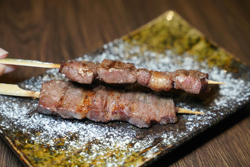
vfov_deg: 18.2
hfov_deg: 27.0
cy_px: 84
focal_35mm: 75
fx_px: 521
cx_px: 125
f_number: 4
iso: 1000
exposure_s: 1/80
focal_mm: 75
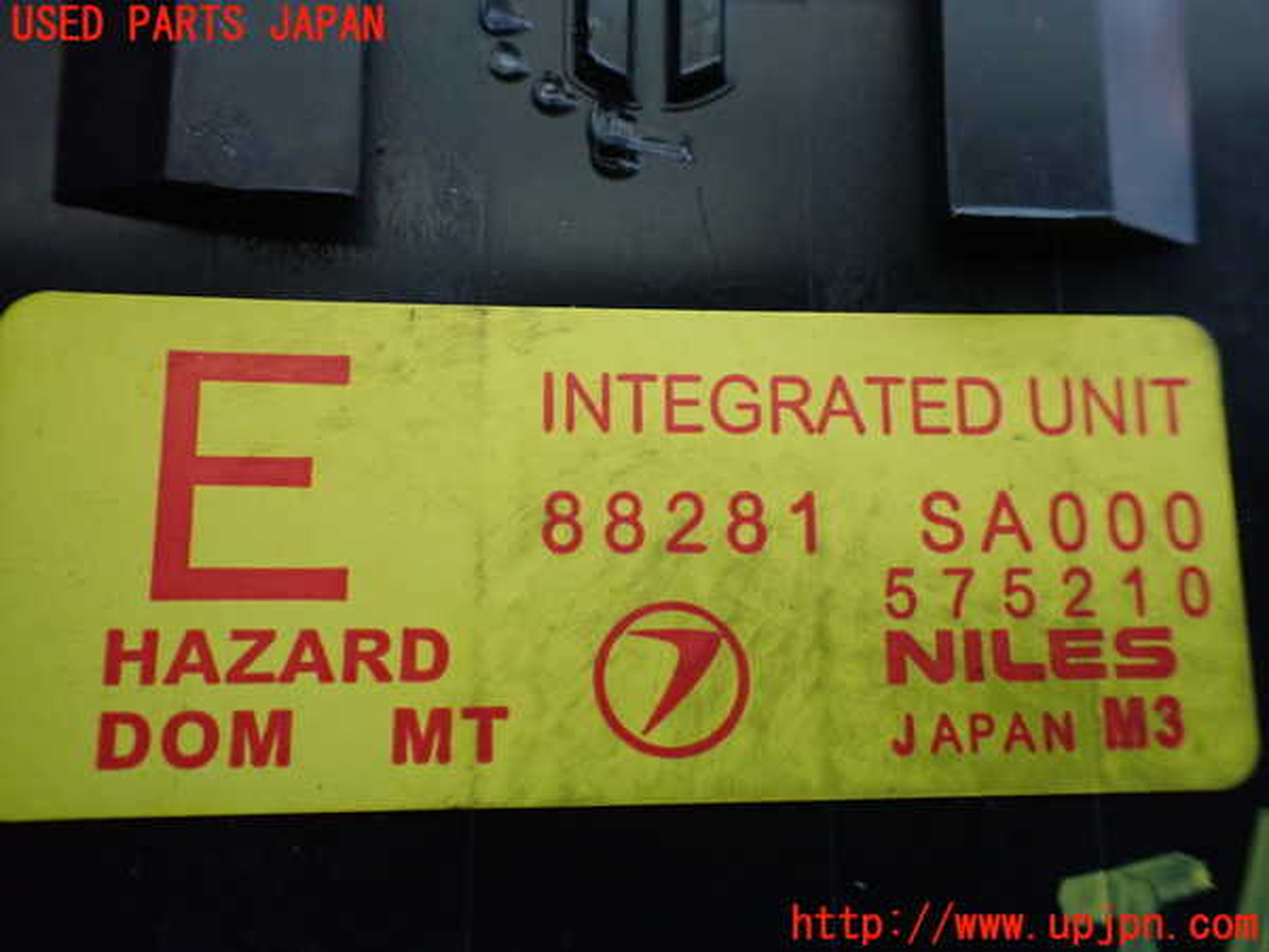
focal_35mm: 30
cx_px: 634
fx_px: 1100
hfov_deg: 60.0
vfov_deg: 46.8
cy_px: 476
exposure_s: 1/80
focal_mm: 5.4
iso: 800
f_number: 2.3
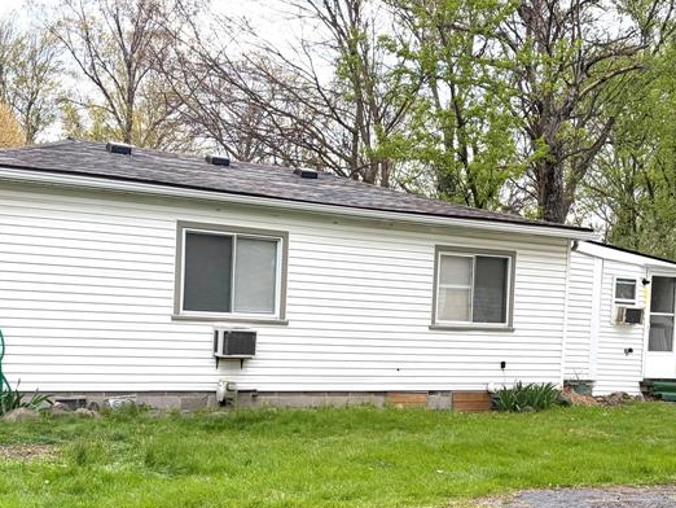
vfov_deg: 28.3
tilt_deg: -1.3
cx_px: 385
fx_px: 996
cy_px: 350
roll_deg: -1.8
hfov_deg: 37.4
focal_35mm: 51
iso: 64
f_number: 1.6
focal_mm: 5.96
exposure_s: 1/830
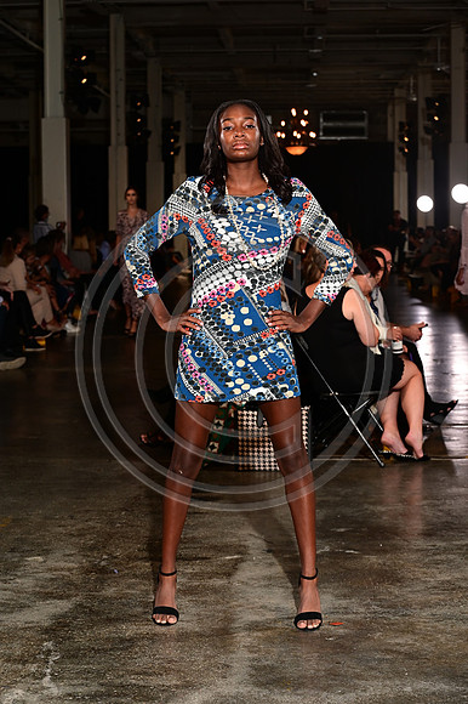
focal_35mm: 70
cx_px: 234
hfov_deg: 19.4
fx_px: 1367
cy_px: 352
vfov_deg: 28.9
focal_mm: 70
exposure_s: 1/160
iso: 1000
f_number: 6.3
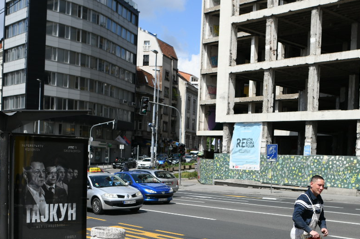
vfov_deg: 26.4
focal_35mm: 50
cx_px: 220
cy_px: 196
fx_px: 500
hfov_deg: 39.4
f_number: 2.8
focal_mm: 24
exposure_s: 1/6400
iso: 250
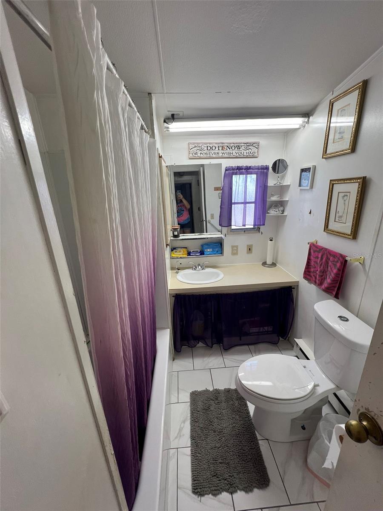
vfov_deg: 106.2
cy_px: 256
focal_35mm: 13
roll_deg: +1.6
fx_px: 192
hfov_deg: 89.9
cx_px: 192
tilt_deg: -18.0
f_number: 1.8
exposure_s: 1/120
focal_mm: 1.57
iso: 80
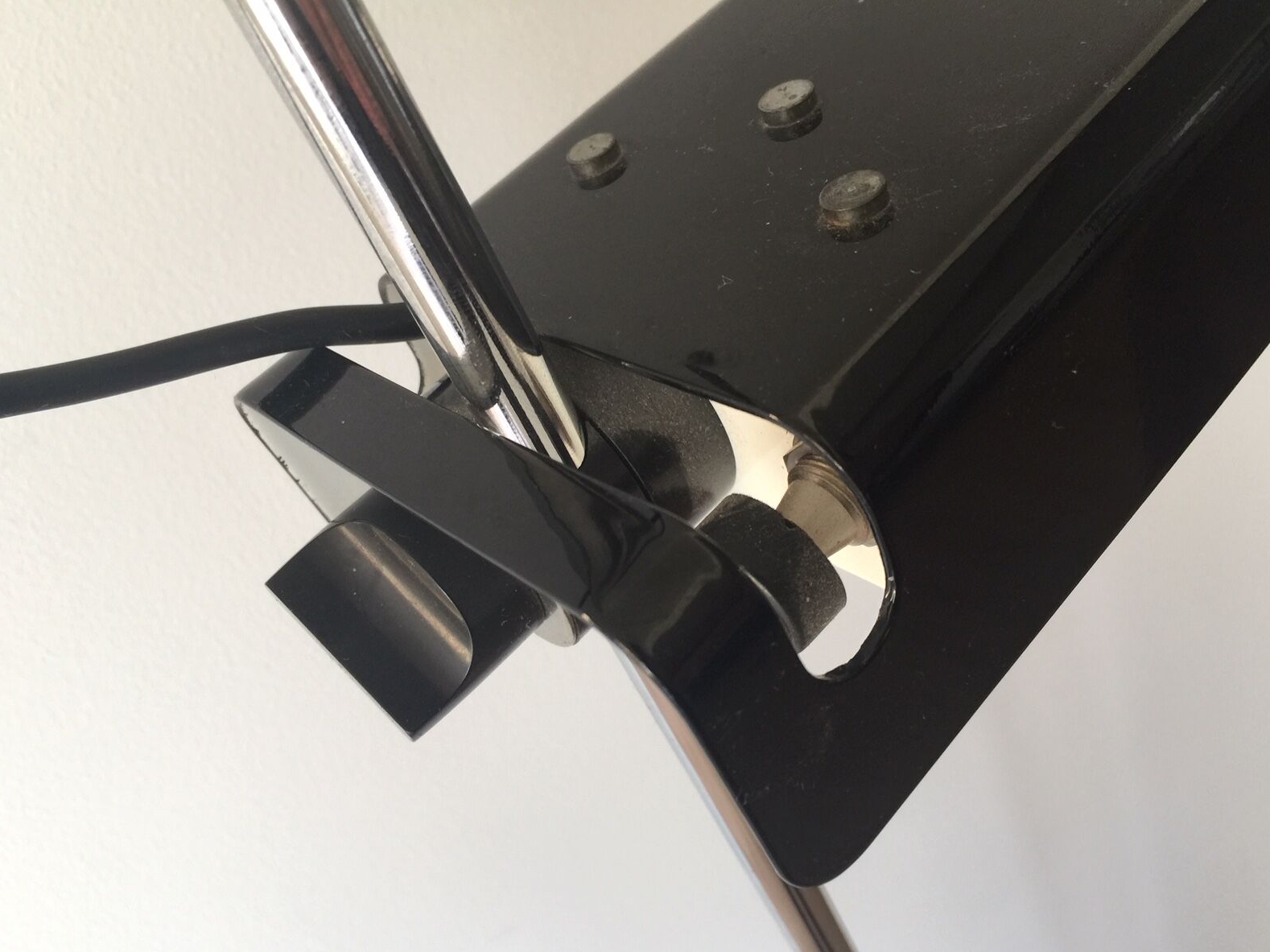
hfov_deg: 60.0
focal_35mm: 30
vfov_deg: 46.8
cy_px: 489
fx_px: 1100
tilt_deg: -38.7
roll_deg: +27.1
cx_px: 640
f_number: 2.2
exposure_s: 1/33
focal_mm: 4.15
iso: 64
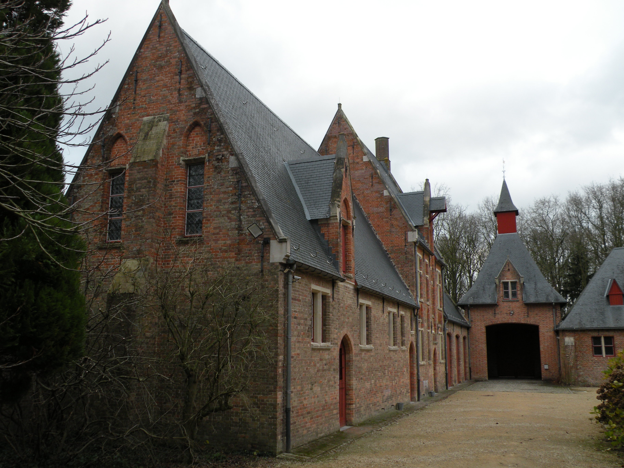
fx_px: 595
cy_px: 234
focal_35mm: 33
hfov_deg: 55.4
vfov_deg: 42.9
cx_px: 312
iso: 95
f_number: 3.2
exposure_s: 1/60
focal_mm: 5.8
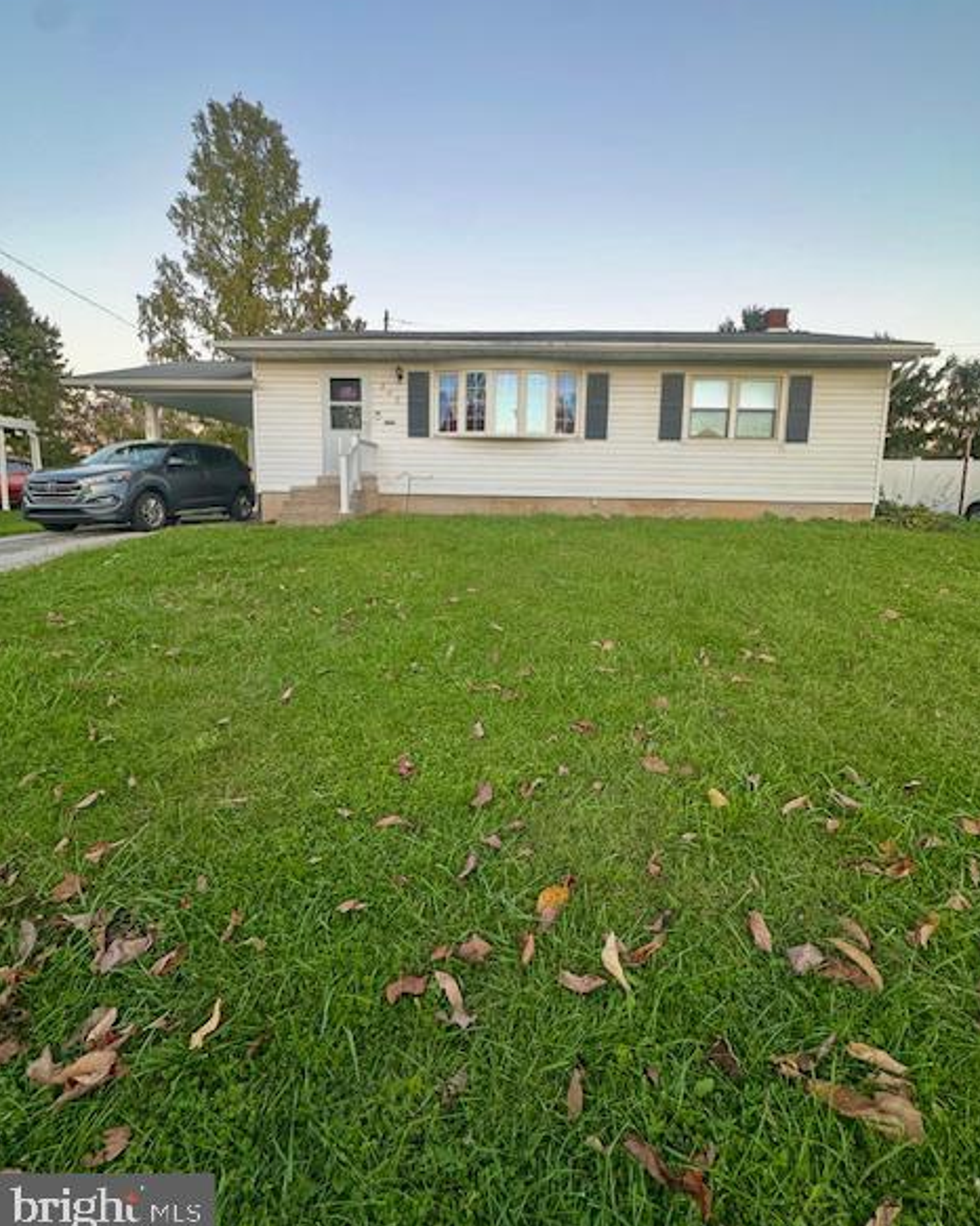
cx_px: 501
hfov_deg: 84.0
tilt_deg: -7.6
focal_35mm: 15
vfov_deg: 96.7
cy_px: 572
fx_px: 544
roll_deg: -1.8
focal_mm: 2.22
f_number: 2.2
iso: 64
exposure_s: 1/99
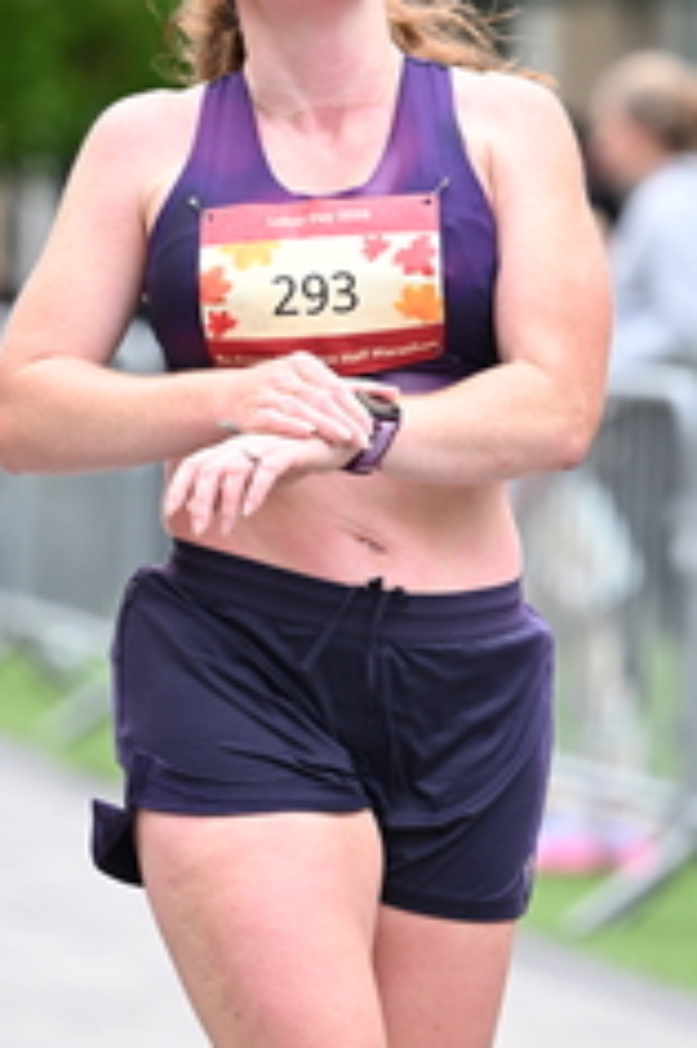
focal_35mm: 338
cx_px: 464
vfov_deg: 6.1
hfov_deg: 4.1
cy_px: 493
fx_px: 9830
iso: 1250
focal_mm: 145
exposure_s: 1/1600
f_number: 2.8
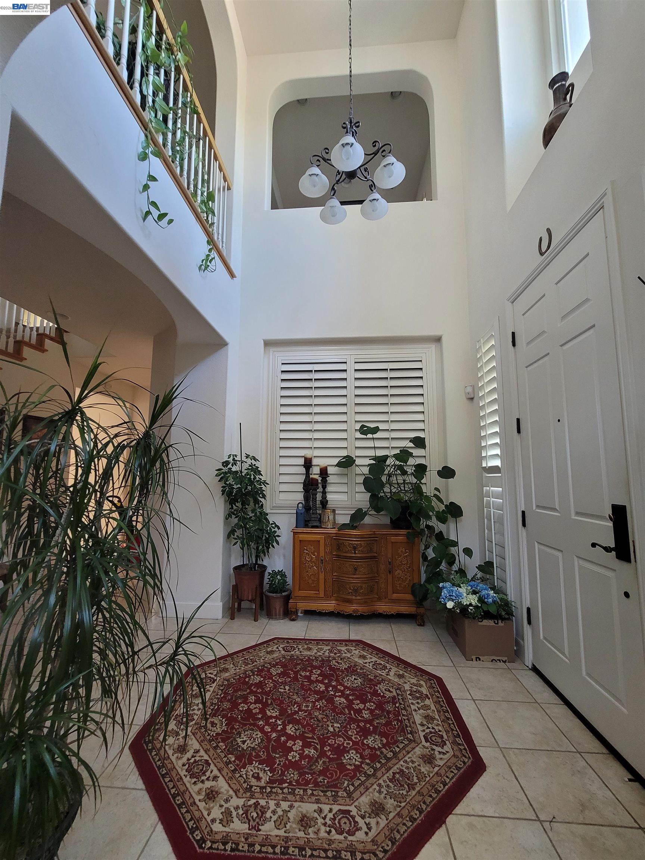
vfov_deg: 106.2
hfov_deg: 89.9
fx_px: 323
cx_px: 322
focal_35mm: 13
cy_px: 430
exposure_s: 1/30
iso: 320
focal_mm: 2.2
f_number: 2.2
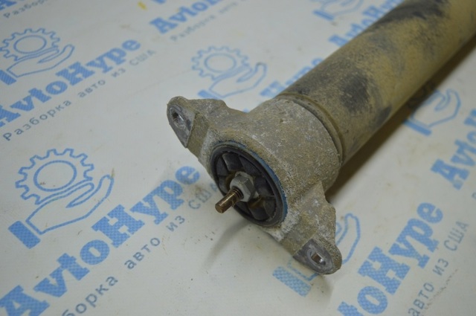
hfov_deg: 53.2
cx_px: 238
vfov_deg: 36.8
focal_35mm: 36
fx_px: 475
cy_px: 158
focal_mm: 24
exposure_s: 1/125
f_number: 4
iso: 400
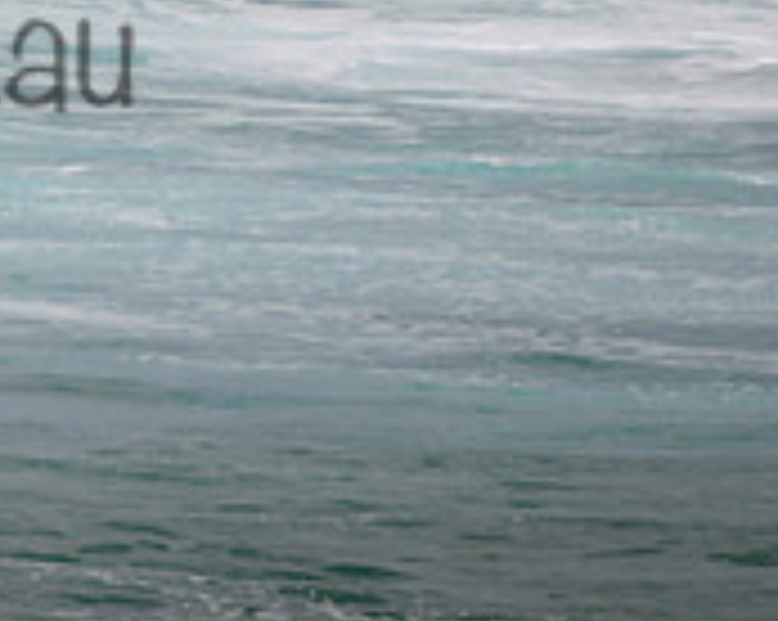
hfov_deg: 1.1
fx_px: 39859
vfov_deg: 0.9
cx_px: -310
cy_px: -146
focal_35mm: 1733
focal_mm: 400
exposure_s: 1/2000
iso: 140
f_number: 5.6
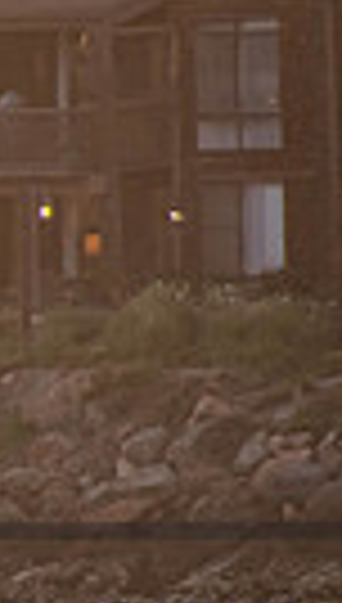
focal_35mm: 2036
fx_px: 32619
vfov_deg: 1.1
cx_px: -873
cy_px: 637
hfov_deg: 0.6
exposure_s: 1/60
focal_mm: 300
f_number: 6.3
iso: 400
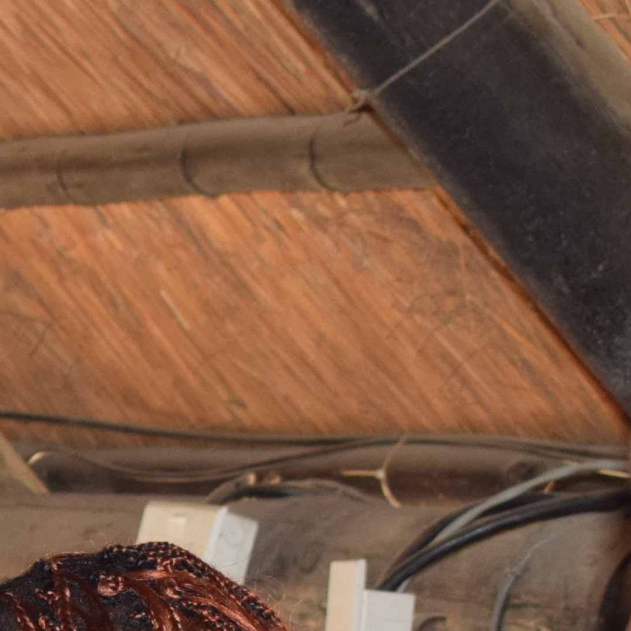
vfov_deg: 6.8
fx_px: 5218
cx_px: -641
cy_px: 931
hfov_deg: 6.7
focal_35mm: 253
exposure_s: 1/60
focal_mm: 36
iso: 500
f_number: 8
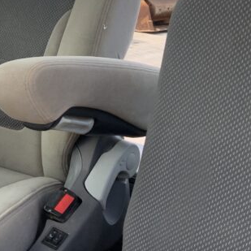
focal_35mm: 85
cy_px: 84
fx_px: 697
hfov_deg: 19.2
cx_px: -54
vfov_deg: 20.3
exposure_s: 1/232
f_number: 1.8
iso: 16
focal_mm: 3
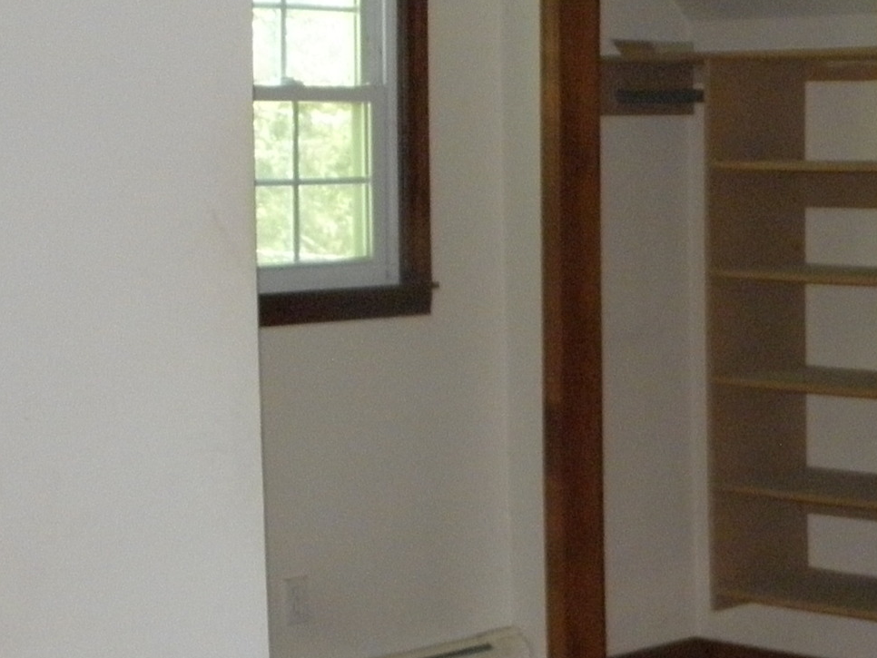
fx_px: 2255
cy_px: 367
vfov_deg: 16.6
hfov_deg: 19.8
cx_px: 1219
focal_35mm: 89
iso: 200
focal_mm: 5
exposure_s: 1/30
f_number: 3.5
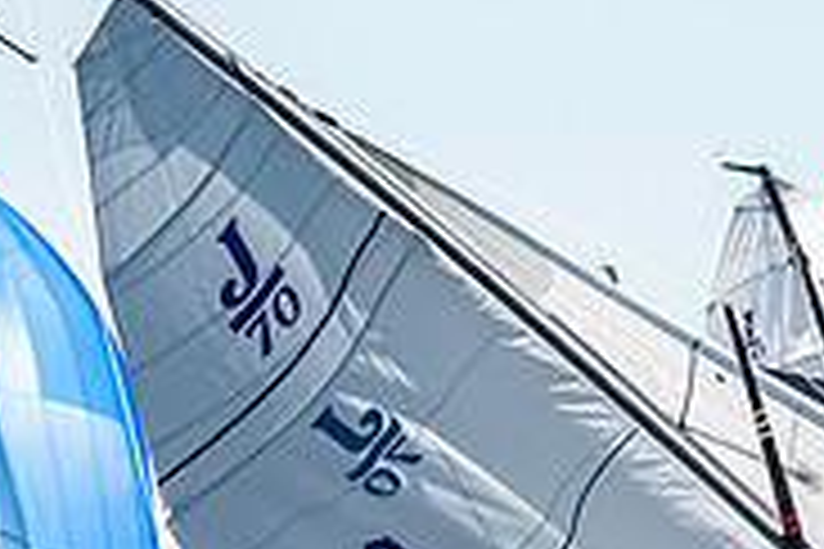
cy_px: 646
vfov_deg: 2.2
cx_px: 883
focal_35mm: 634
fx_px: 14510
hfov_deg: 3.2
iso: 320
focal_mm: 200
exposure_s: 1/2500
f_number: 5
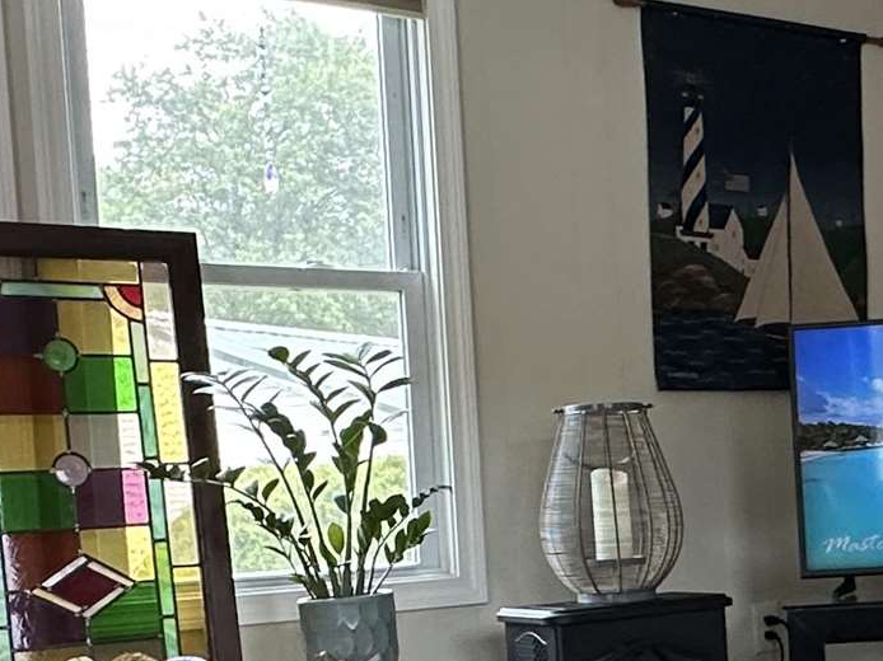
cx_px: 785
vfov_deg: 23.1
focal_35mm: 62
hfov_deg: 30.0
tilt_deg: -4.5
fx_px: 1581
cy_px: 589
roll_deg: +2.9
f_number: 2.2
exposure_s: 1/120
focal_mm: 2.22
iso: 250
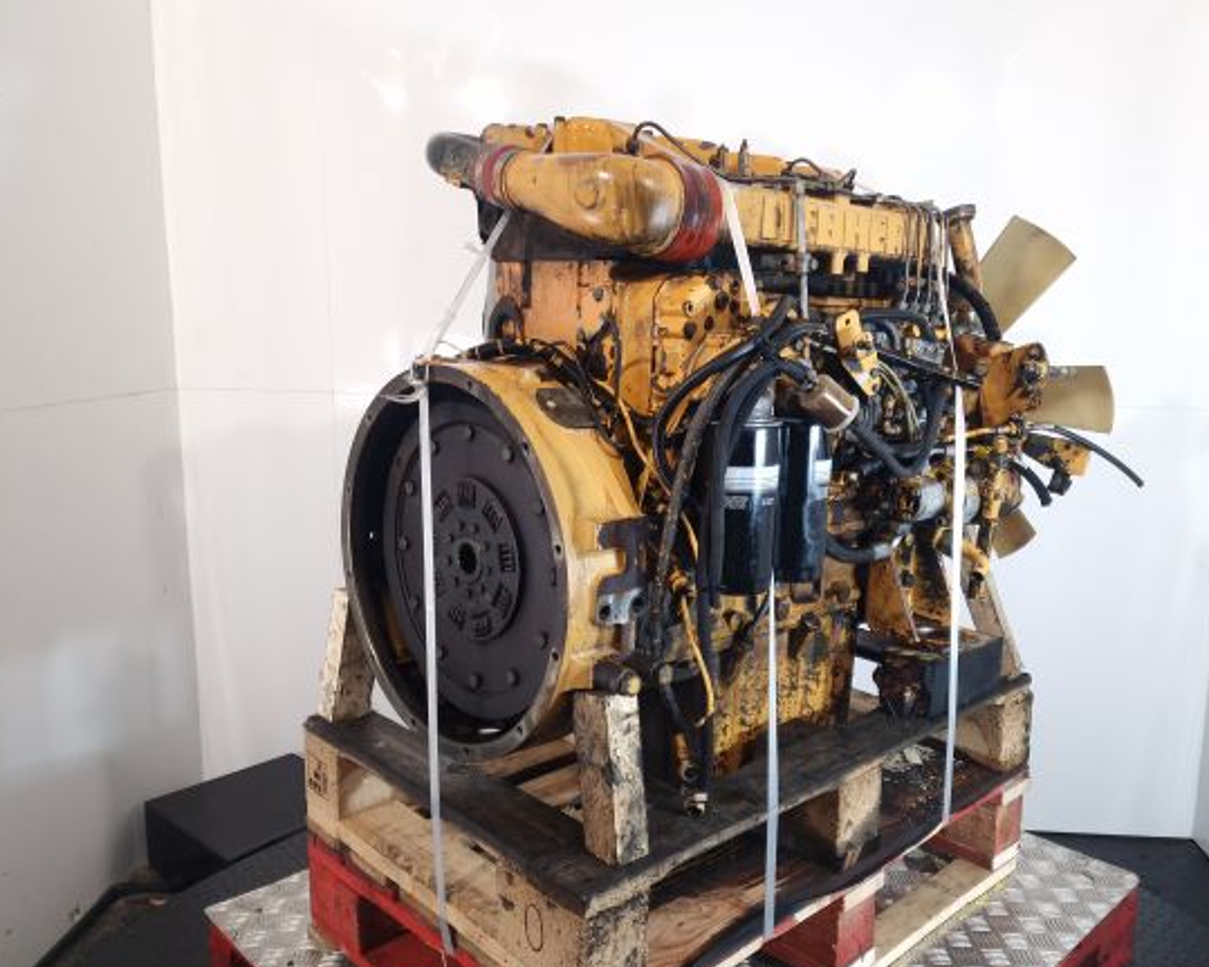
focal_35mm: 25
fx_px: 894
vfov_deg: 56.8
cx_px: 657
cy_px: 498
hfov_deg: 68.0
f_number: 1.8
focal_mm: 6.4
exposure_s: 1/50
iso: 80
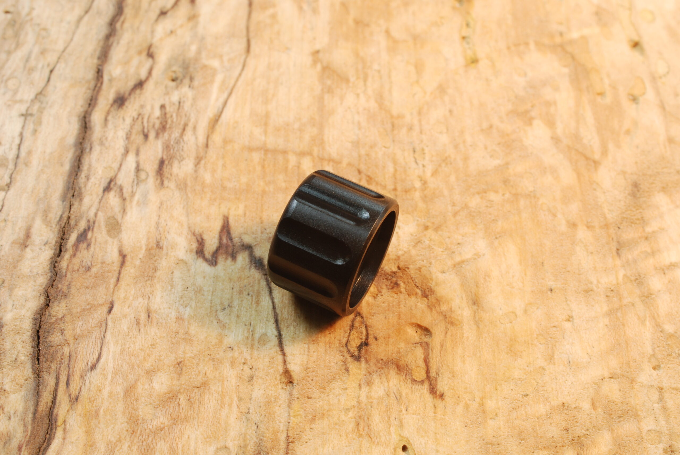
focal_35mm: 60
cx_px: 340
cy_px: 228
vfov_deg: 22.7
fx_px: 1135
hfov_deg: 33.4
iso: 200
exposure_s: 1/8
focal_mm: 40
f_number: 22
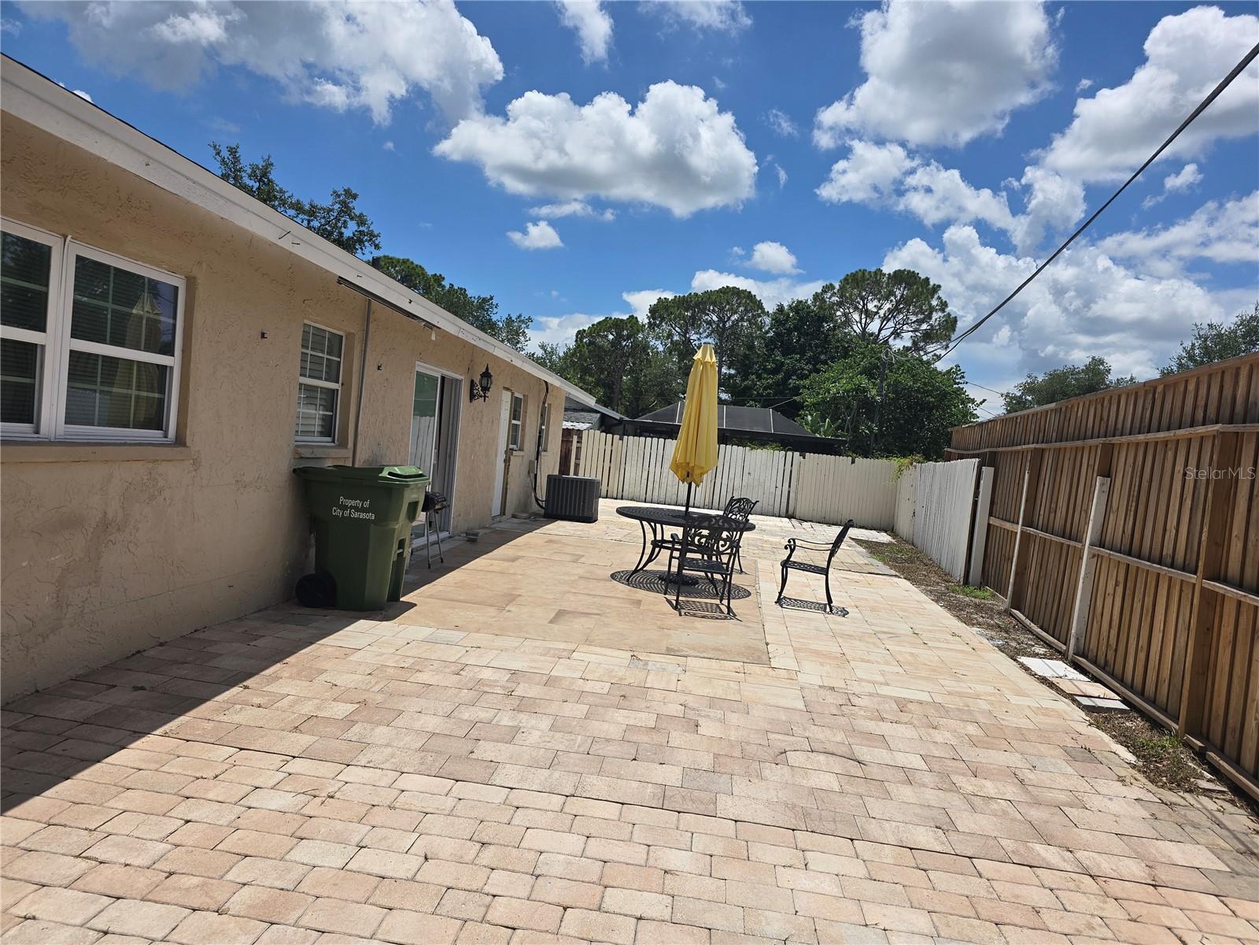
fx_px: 837
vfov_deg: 58.9
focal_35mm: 23
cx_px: 630
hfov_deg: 73.9
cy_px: 472
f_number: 1.7
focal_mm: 6.3
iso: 12
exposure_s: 1/1650
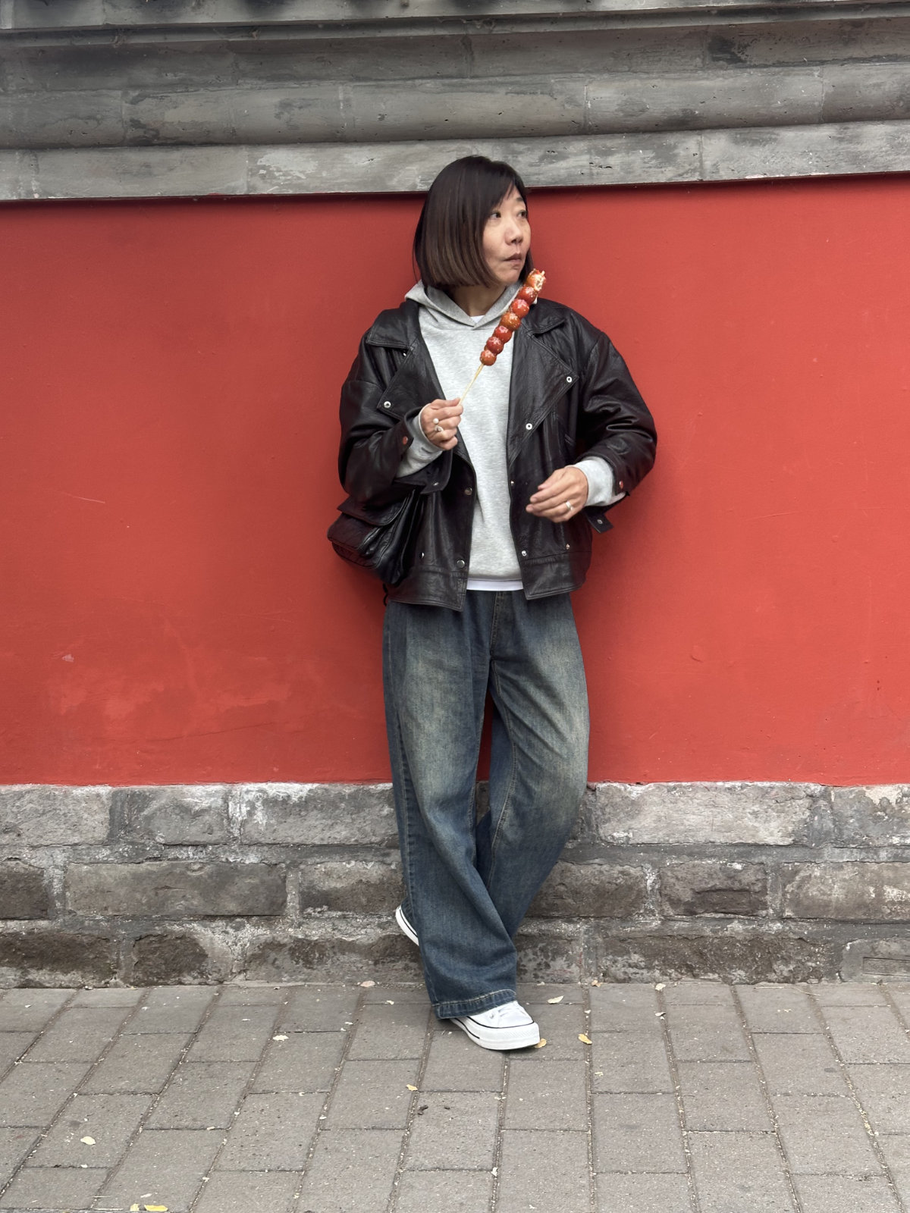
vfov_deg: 39.7
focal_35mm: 48
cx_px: 455
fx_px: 1682
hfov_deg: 30.3
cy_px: 606
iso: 50
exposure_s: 1/152
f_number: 1.8
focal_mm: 6.9
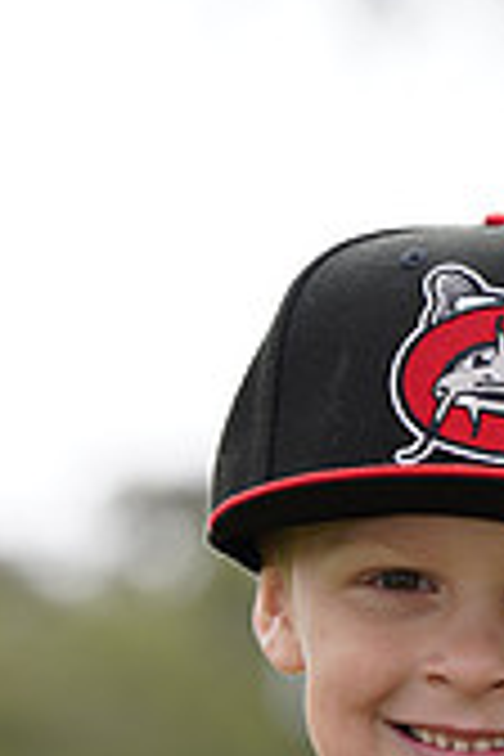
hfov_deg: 2.3
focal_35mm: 586
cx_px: 326
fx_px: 12305
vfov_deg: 3.5
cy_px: 1058
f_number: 5.6
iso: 100
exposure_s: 1/250
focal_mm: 170
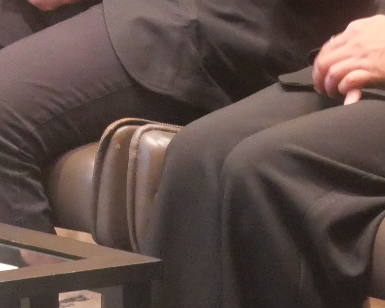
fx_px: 5697
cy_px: -126
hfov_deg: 3.9
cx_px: -133
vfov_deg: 3.1
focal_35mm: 500
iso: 3200
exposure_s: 1/15
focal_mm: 55
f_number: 5.6
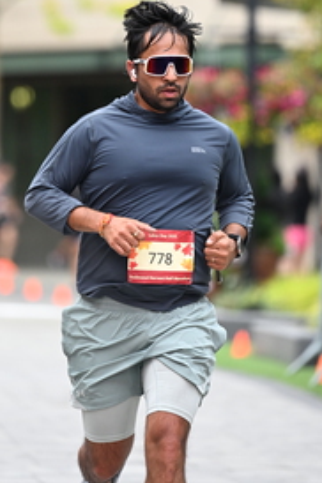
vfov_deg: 5.4
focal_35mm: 383
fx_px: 5138
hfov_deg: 3.6
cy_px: 136
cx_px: 126
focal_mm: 190
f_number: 2.8
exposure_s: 1/1600
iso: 800
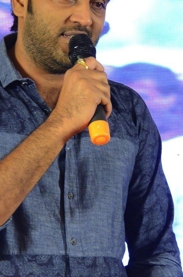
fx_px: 1908
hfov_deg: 5.5
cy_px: 220
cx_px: 34
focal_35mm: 249
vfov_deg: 8.3
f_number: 5.6
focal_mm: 70
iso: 2500
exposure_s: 1/80
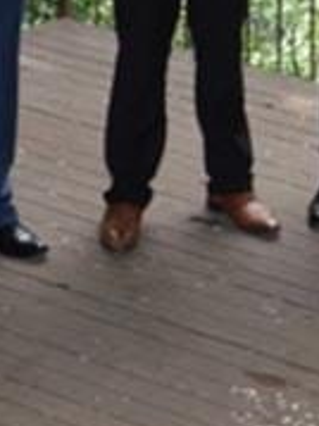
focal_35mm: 206
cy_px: -183
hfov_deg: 7.1
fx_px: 2534
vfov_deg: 9.4
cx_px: 514
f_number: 14
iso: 1600
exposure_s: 1/250
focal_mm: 32
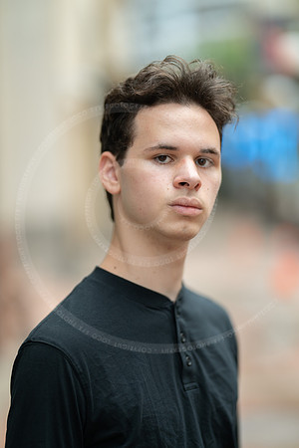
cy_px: 224
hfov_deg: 16.1
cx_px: 150
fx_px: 1059
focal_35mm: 85
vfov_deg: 23.9
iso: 250
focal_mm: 85
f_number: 1.2
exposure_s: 1/320
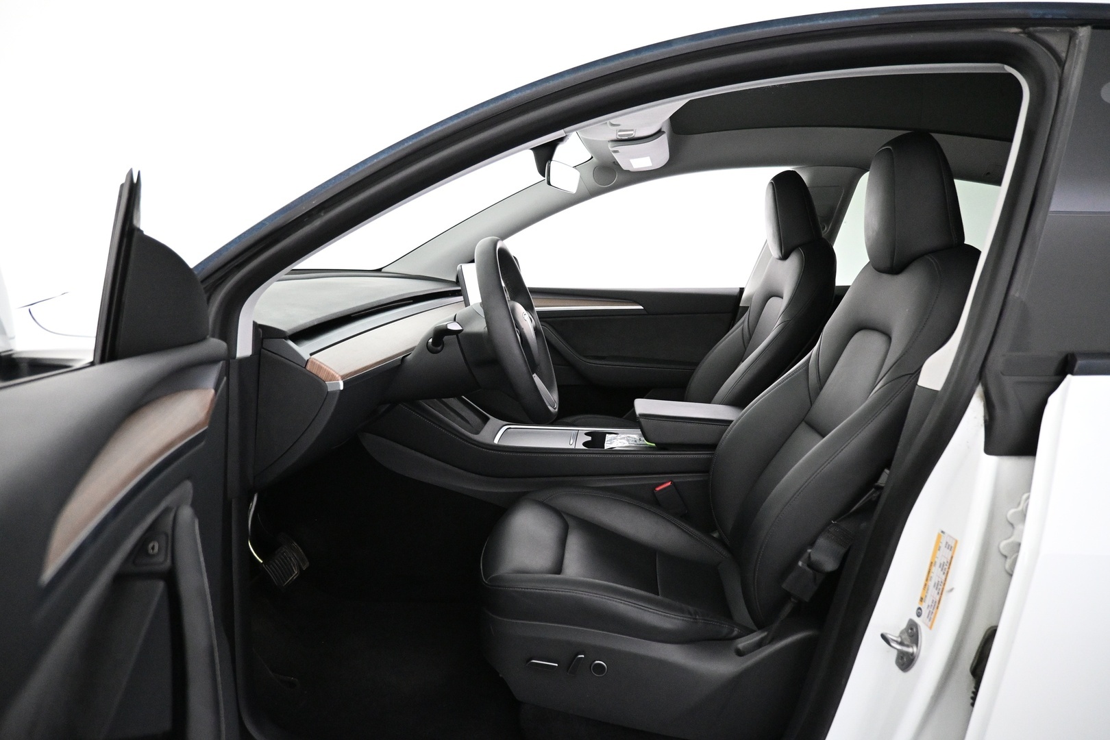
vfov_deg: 53.1
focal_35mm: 24
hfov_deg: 73.7
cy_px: 370
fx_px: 740
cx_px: 555
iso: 4000
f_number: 3.5
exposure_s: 1/80
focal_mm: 16
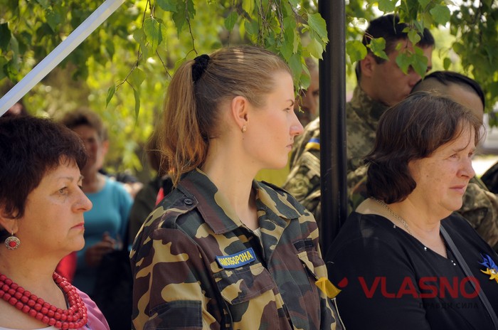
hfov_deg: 13.1
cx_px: 249
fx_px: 2175
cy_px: 165
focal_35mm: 158
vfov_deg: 8.7
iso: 200
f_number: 5.6
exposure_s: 1/125
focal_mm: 105
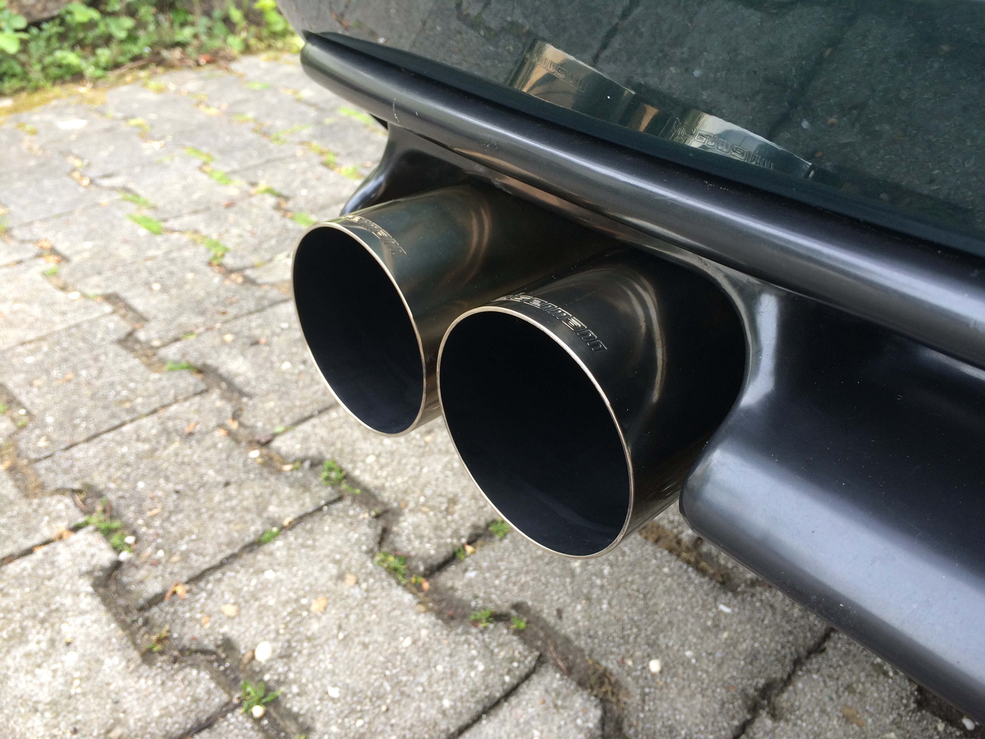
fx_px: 825
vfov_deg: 48.2
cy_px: 370
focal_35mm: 29
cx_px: 492
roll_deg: +2.2
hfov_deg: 61.7
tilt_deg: -28.2
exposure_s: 1/60
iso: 32
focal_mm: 4.15
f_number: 2.2
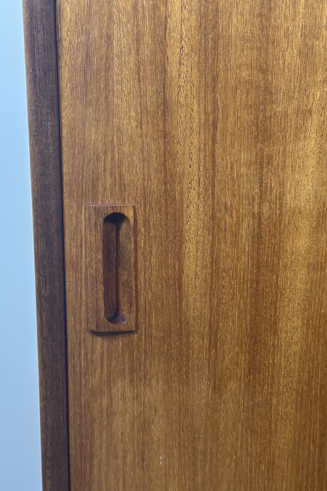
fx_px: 695
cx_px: 151
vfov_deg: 38.9
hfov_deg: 26.5
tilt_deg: -12.4
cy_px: 246
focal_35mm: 51
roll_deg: +0.7
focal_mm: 6.86
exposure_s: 1/100
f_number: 1.78
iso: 200
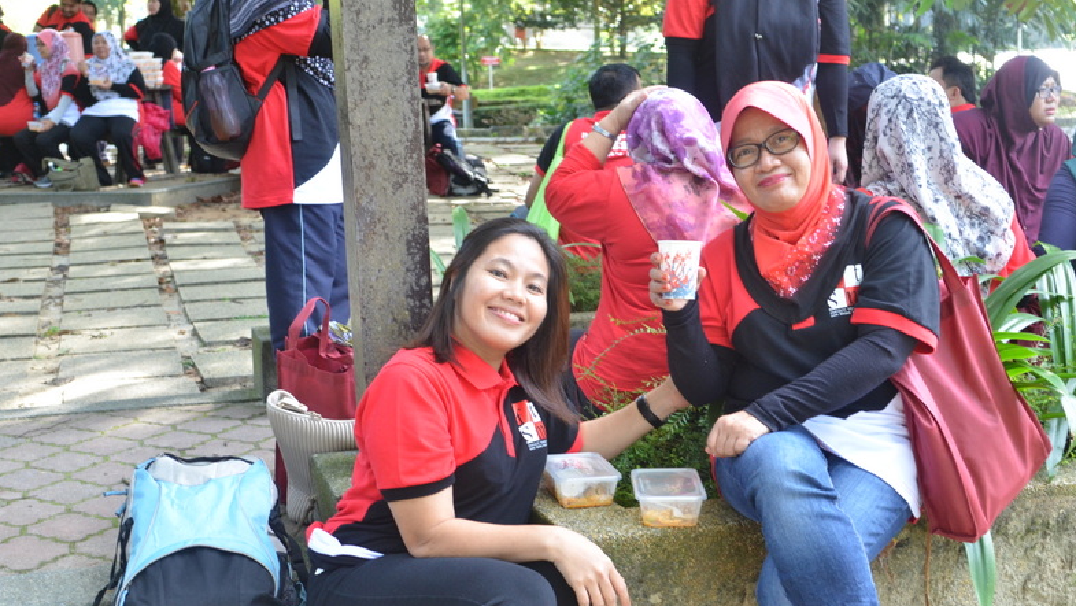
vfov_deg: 24.2
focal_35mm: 50
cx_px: 537
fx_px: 1414
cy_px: 361
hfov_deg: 41.7
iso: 1000
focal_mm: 31
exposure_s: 1/125
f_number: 4.5
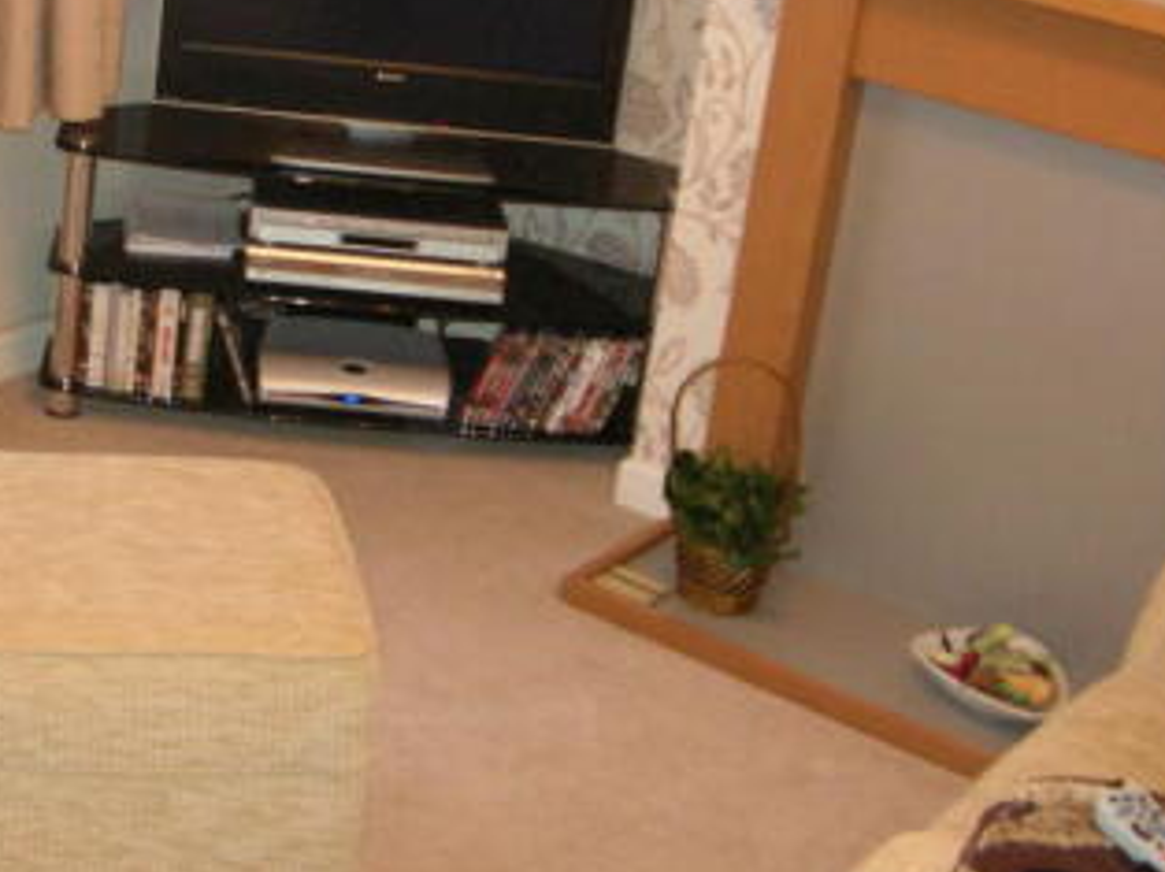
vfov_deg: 22.4
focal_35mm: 65
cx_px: 345
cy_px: 247
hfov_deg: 29.5
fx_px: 2186
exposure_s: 1/19.3
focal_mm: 5.8
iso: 200
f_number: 2.8
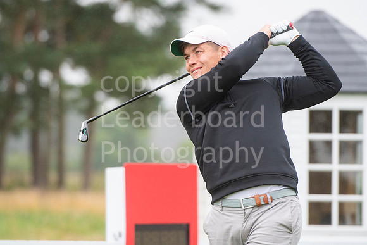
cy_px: 122
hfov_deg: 6.9
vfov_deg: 4.6
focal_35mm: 300
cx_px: 184
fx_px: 3059
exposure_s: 1/1250
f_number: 4
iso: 1000
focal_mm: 200
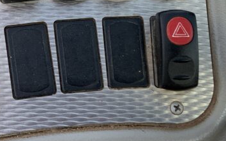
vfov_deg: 14.5
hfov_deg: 23.0
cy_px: 13
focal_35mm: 89
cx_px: 52
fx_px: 548
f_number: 1.8
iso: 16
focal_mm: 3
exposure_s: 1/446
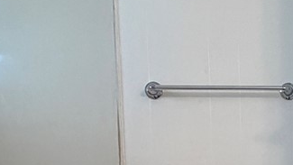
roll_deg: +0.9
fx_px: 583
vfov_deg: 15.1
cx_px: 356
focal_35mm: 75
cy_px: 239
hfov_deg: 25.2
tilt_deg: -5.3
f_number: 2.2
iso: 320
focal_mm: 2.22
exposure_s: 1/120
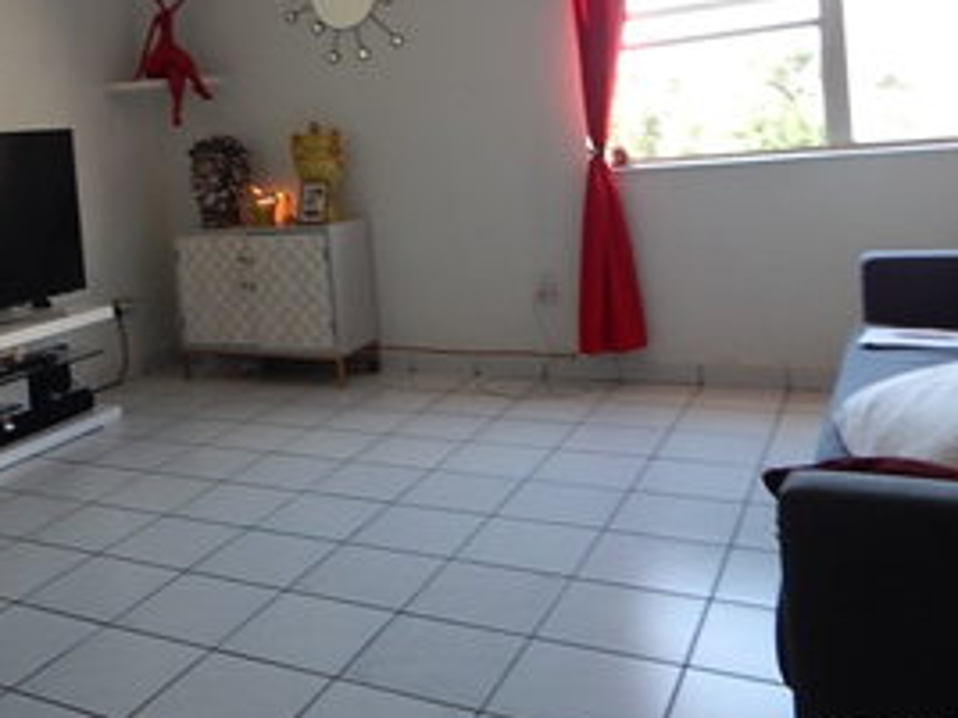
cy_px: 193
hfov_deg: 50.9
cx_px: 266
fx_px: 969
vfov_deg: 39.7
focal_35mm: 35
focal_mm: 4
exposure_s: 1/30
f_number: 3
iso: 160
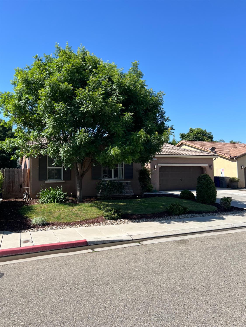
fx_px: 246
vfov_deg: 67.3
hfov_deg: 53.1
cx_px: 123
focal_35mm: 26
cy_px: 164
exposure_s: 1/2994
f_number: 1.5
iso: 50
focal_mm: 5.7
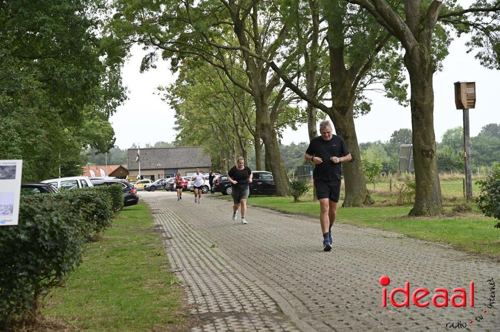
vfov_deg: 19.4
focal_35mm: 70
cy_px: 166
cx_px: 250
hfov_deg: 28.9
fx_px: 971
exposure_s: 1/320
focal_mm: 70
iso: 400
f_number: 4
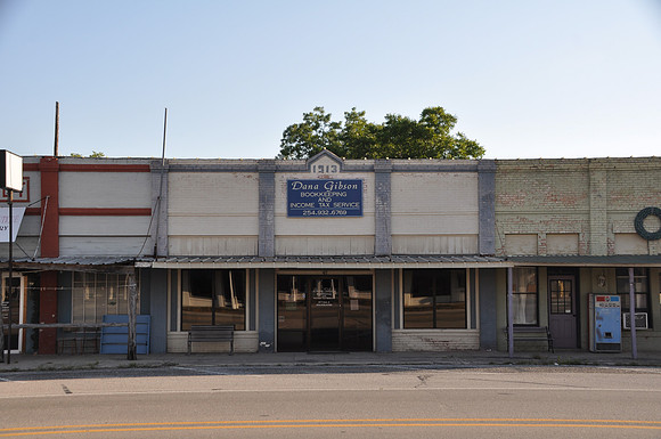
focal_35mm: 46
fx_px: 853
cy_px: 220
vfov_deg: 28.9
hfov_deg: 42.4
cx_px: 330
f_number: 7.1
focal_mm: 31
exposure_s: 1/200
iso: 200
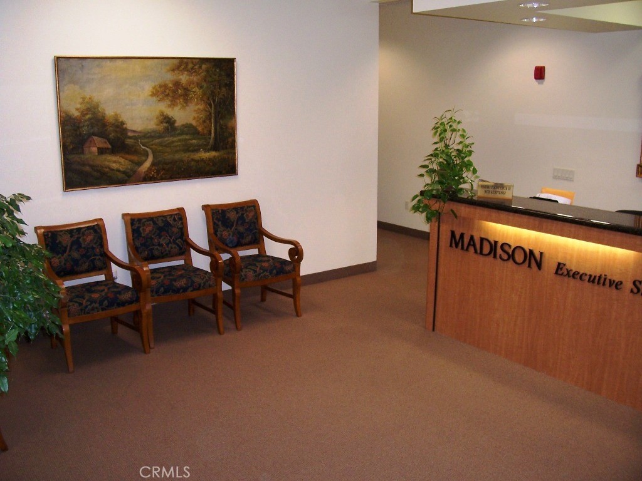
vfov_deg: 41.8
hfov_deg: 54.0
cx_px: 321
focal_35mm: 34
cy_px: 240
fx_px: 631
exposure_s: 1/60
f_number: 2.7
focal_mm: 5.6
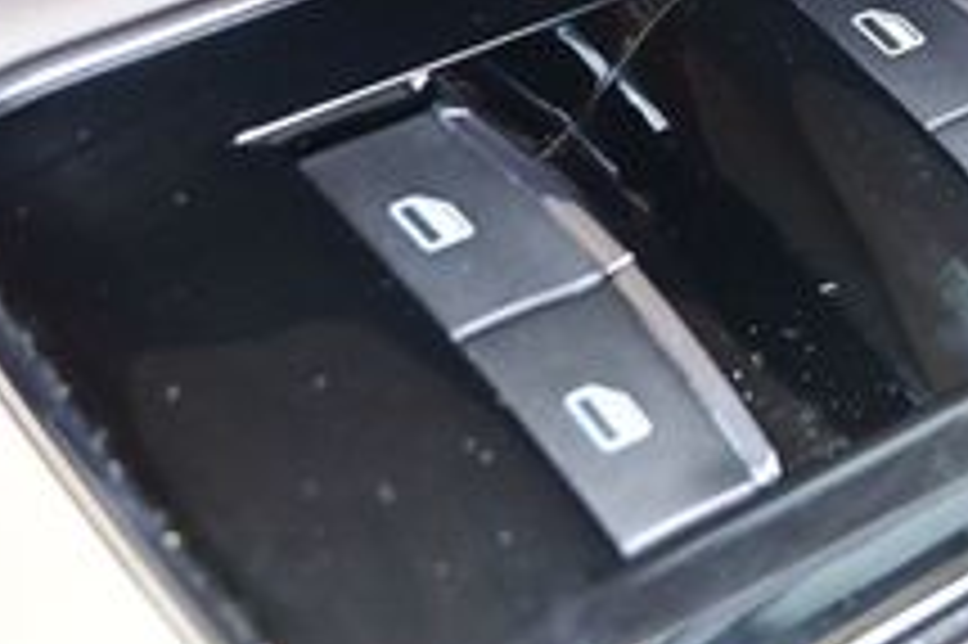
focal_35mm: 111
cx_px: 1153
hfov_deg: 17.5
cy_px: -59
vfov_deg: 12.1
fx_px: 2995
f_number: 4.2
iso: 1000
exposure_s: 1/40
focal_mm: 25
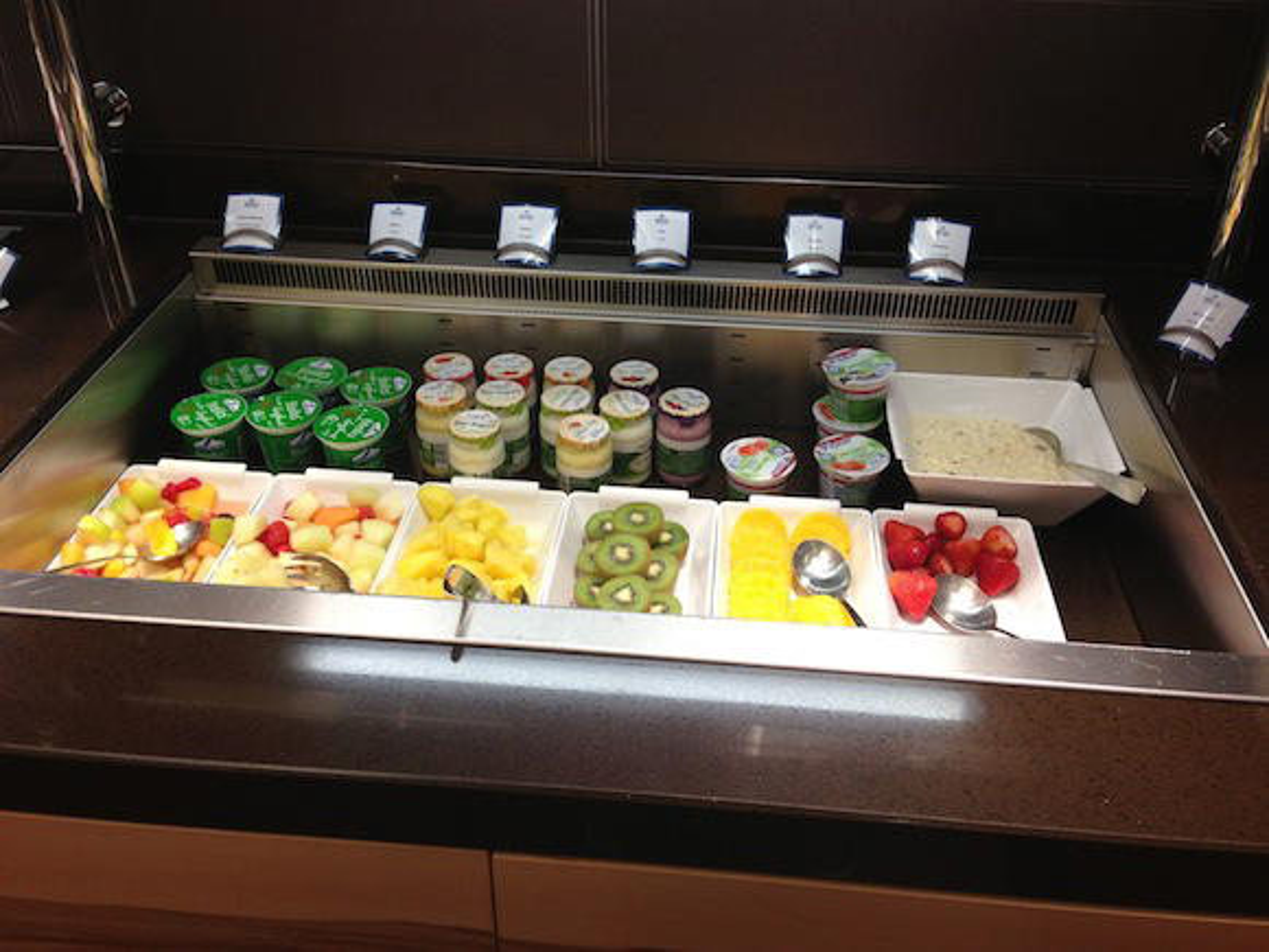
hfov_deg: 55.4
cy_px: 476
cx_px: 634
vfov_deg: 42.9
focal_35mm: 33
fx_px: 1210
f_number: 2.4
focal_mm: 4.13
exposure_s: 1/60
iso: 50
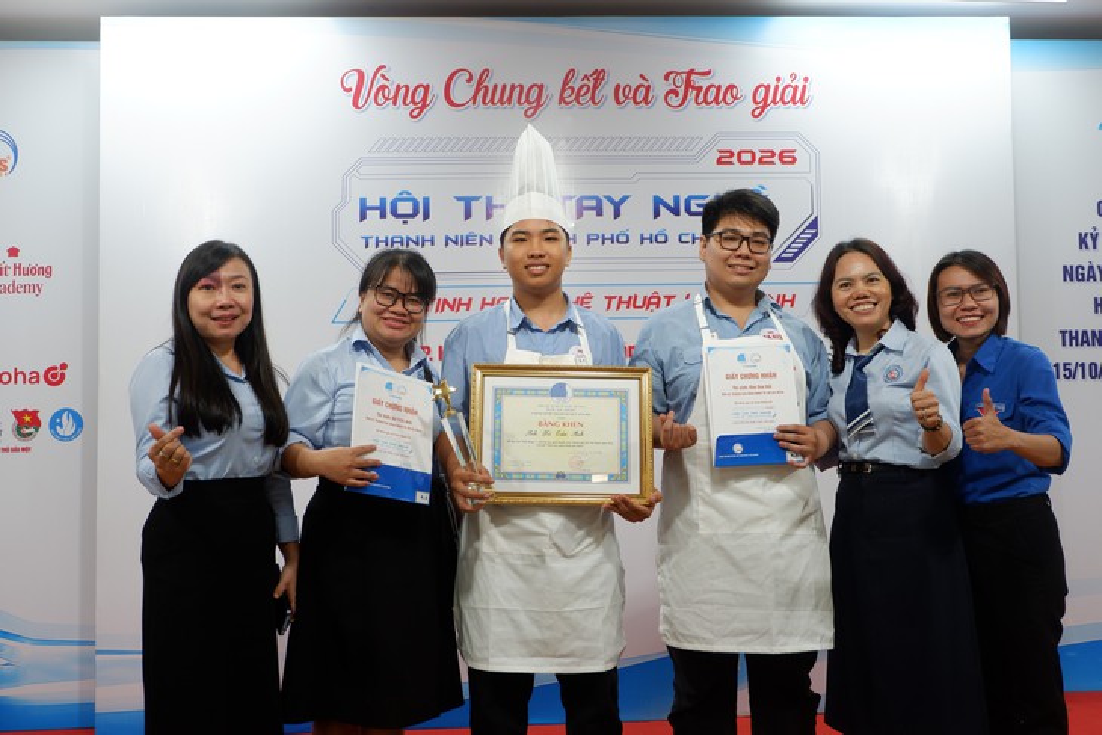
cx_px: 551
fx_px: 1072
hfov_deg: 54.4
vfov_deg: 37.9
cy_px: 368
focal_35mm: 35
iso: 200
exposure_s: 1/50
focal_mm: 23.2
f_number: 4.2
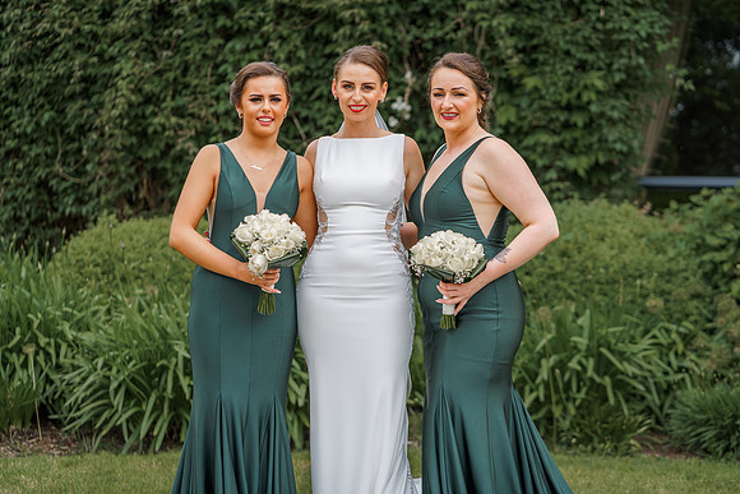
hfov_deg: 23.9
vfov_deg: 16.1
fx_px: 1748
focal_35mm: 85
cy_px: 247
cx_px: 370
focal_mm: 85
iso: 100
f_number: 2.8
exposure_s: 1/640
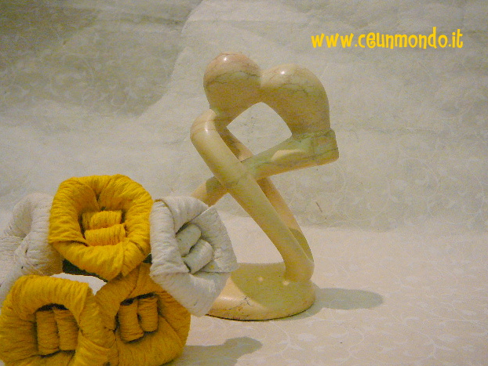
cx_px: 250
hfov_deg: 51.3
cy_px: 183
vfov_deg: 39.7
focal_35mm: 36
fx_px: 508
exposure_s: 1/80
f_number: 2.8
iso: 200
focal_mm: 5.2
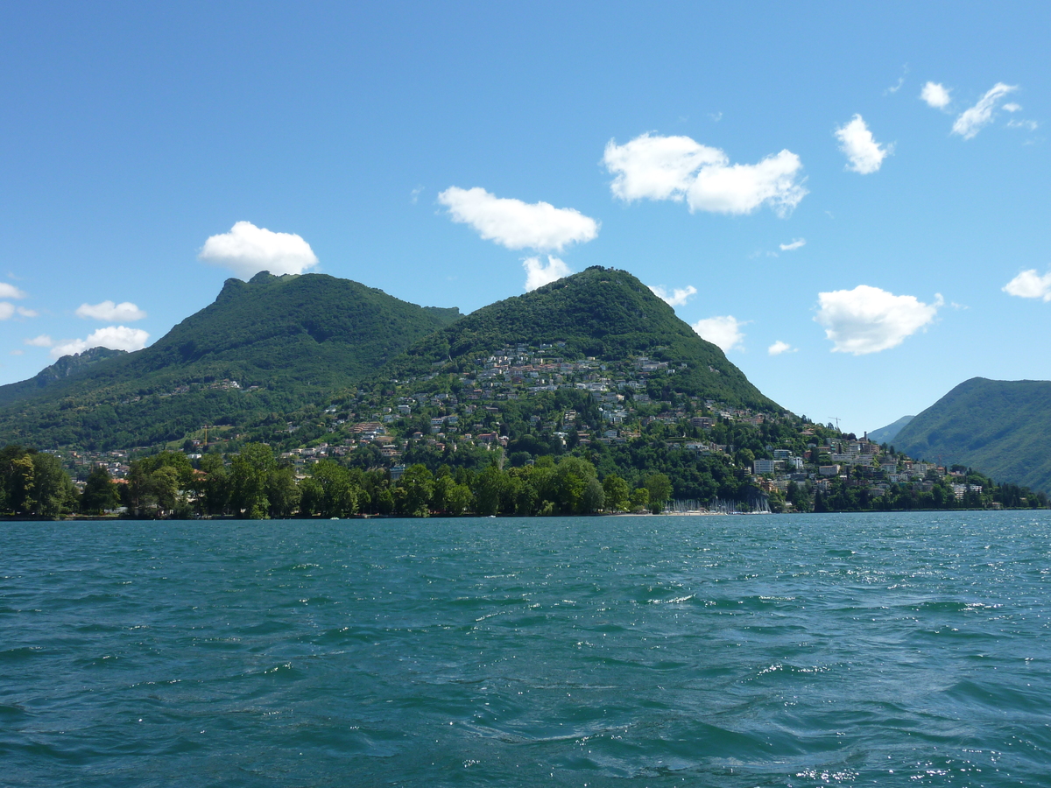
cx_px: 526
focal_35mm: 32
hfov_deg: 56.8
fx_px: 972
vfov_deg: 44.2
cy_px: 394
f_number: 4.5
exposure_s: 1/500
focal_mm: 5.3
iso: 80
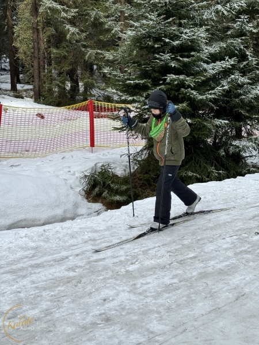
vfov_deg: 39.7
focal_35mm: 48
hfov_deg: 30.3
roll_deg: -0.9
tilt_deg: -9.4
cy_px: 172
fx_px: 479
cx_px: 130
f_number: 1.78
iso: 64
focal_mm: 6.86
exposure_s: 1/1770
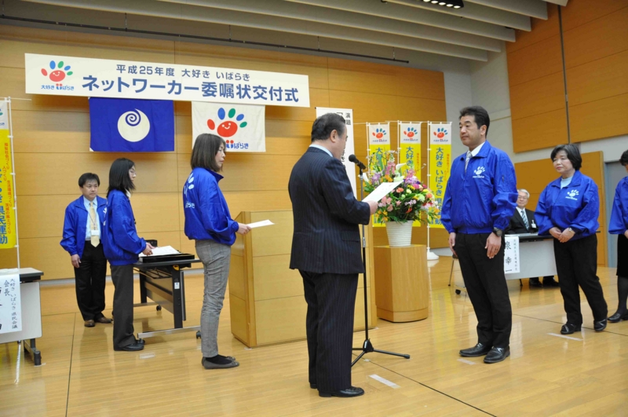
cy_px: 208
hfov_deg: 67.5
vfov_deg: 47.8
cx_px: 314
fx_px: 470
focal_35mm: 27
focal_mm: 18
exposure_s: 1/60
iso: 560
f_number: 4
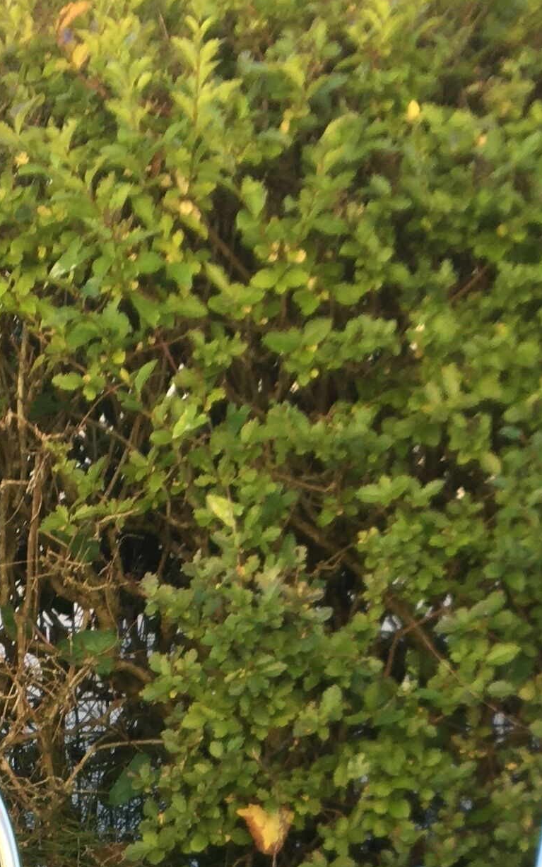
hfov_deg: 13.0
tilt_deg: -11.2
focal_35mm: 101
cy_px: 1125
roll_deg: +1.3
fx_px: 2387
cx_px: 273
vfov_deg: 19.1
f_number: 2.2
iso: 25
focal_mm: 4.15
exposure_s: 1/107
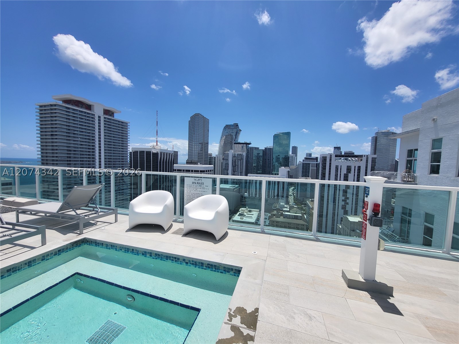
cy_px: 172
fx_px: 172
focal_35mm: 13
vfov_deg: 89.9
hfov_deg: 106.2
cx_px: 230
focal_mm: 1.74
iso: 32
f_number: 2.2
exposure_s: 1/2344
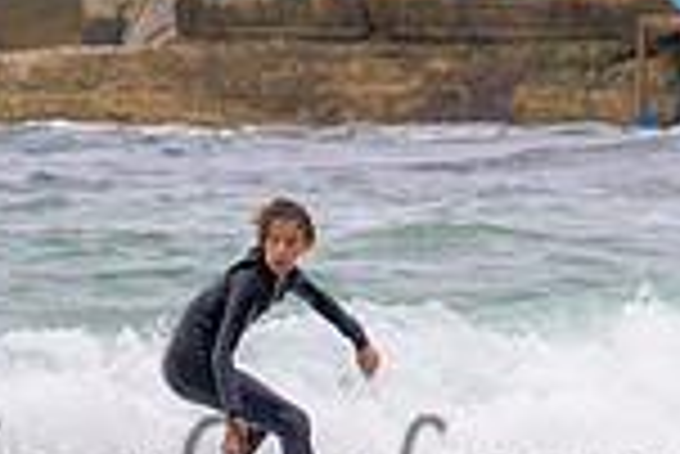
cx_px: 303
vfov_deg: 0.8
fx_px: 30894
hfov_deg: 1.3
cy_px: 397
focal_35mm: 1634
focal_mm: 400
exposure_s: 1/1250
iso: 1000
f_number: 11
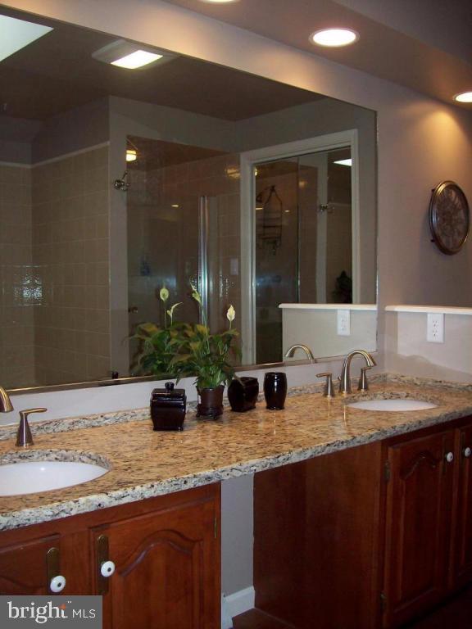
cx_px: 236
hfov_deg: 39.7
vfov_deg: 51.4
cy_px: 314
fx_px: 654
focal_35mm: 36
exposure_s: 1/64
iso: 80
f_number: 2.7
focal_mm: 6
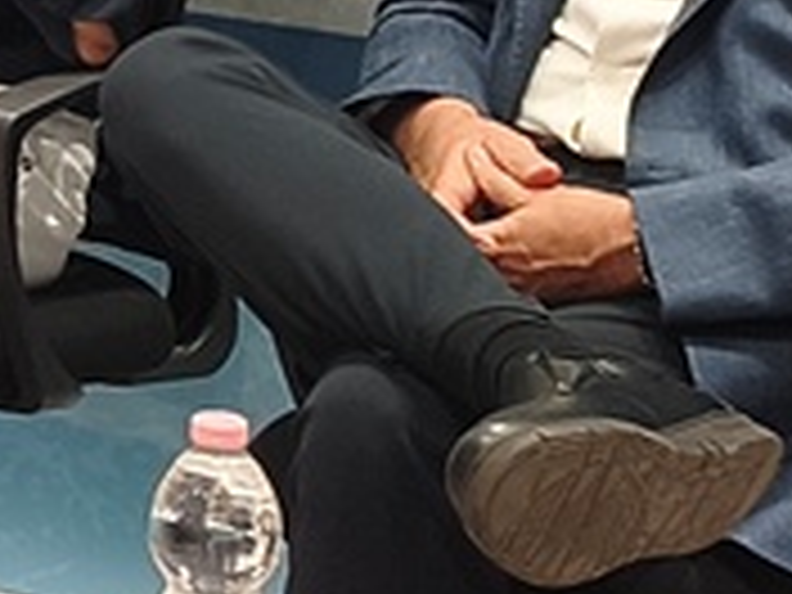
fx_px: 4782
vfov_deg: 7.0
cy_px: -328
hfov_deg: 8.9
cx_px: -832
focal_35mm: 209
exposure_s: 1/50
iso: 320
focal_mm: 6.06
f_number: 1.7
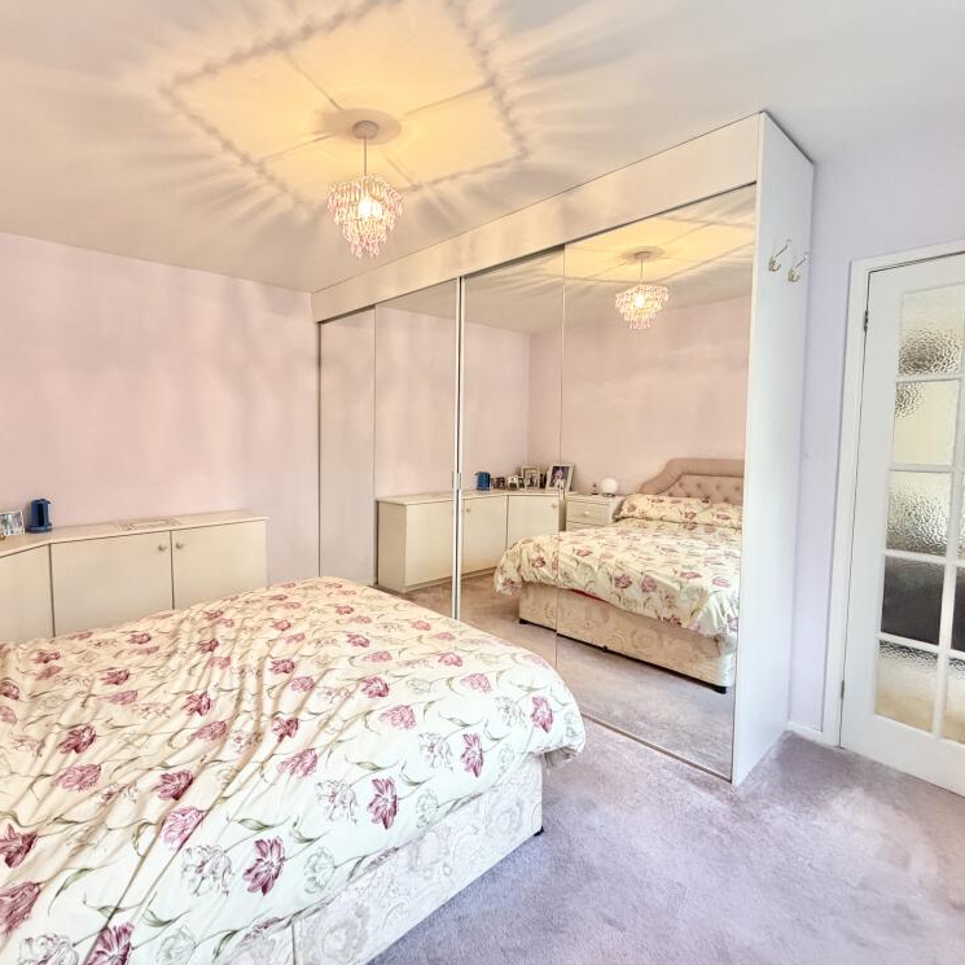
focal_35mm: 17
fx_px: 536
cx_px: 377
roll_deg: -0.1
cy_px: 473
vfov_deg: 84.0
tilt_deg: -4.1
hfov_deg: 82.8
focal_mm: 2.22
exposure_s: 1/50
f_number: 2.2
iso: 500
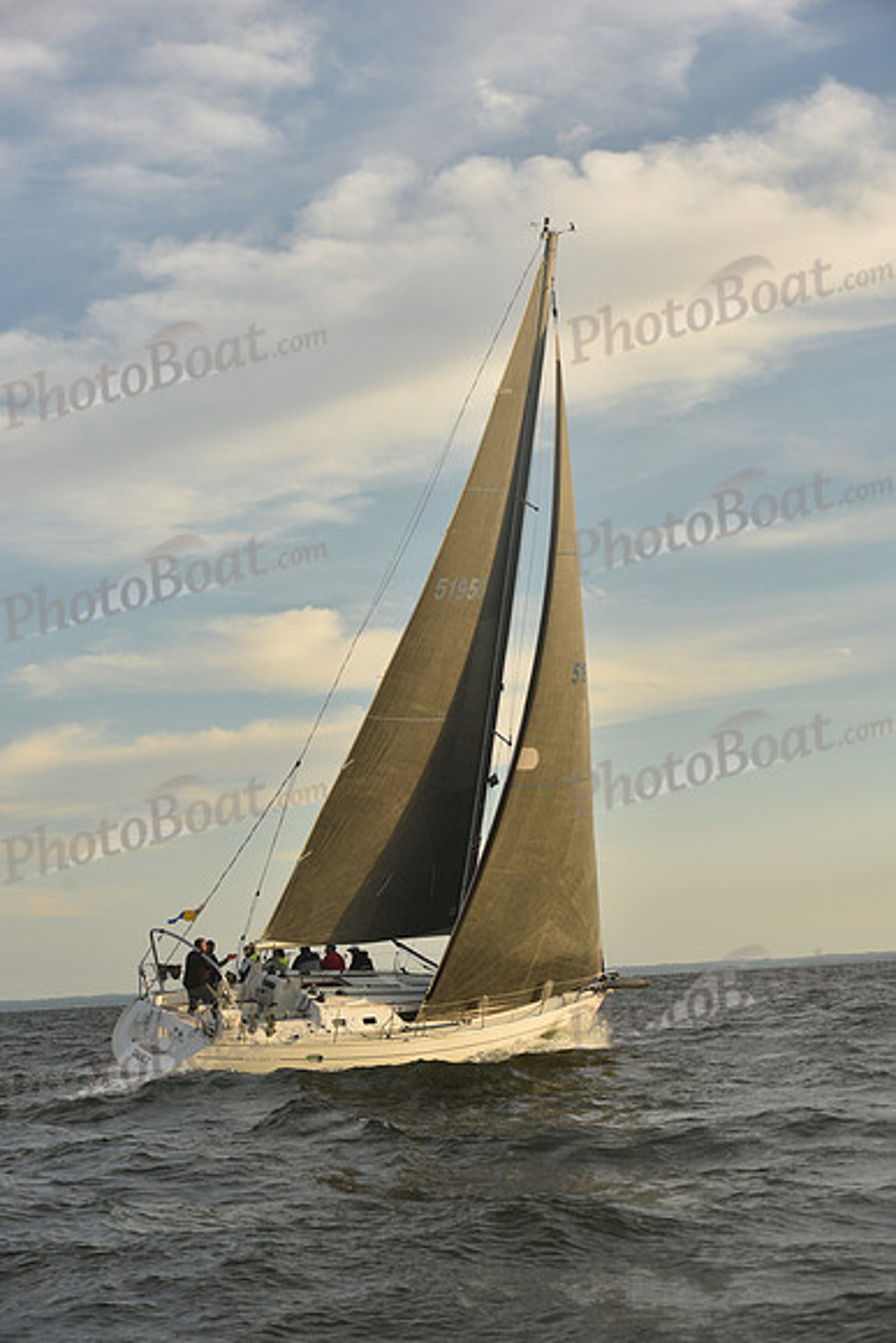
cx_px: 448
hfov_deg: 19.5
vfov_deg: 28.8
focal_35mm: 70
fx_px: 2612
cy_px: 672
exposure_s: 1/640
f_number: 5.6
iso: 250
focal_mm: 70
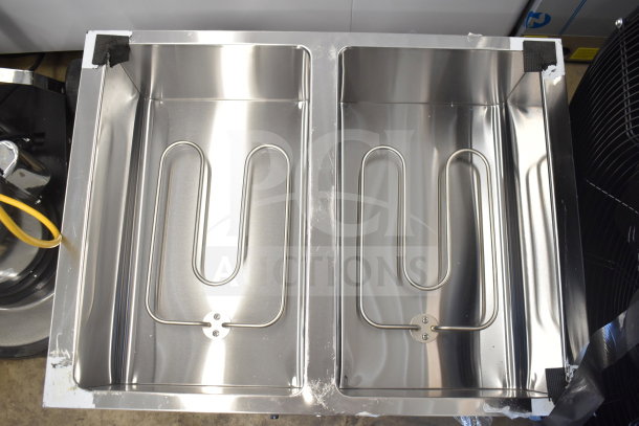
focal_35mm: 33
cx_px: 320
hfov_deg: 57.2
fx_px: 586
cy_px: 213
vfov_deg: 40.0
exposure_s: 1/40
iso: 500
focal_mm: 22
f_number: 3.8
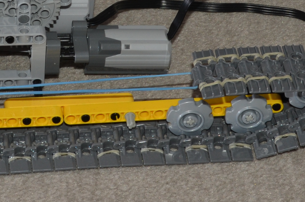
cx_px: 12
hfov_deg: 12.0
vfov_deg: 8.0
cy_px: 9
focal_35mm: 170
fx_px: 1438
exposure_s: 1/60
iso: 200
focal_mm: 32
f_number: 11
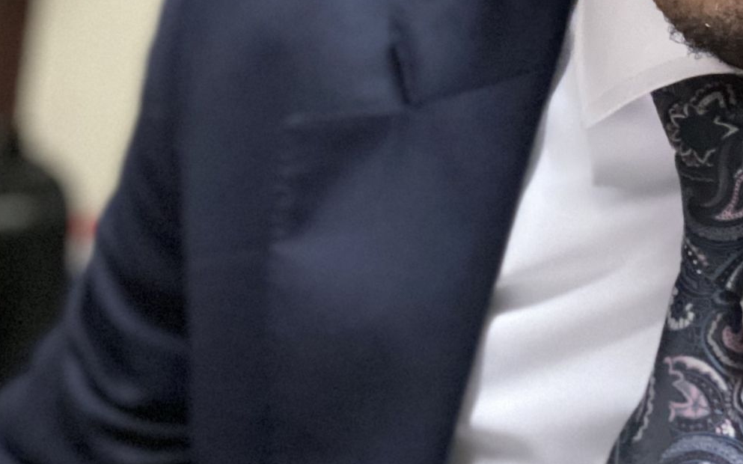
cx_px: 675
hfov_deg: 24.5
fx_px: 1660
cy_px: -282
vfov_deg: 14.6
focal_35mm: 82
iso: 1000
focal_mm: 2.71
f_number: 2.2
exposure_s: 1/14
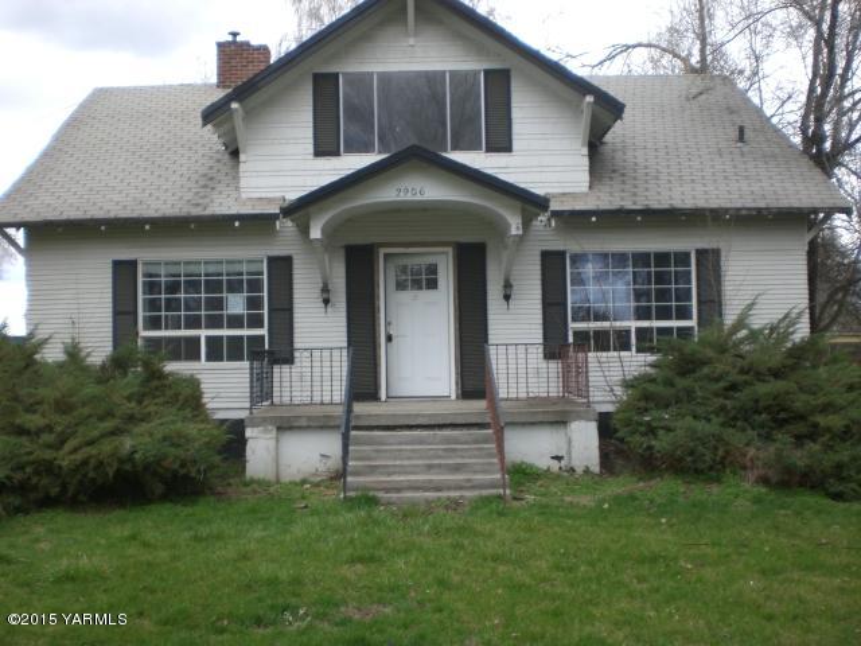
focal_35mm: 38
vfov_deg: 37.7
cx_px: 430
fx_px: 945
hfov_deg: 49.0
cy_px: 323
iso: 50
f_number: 3.1
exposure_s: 1/200
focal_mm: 6.3
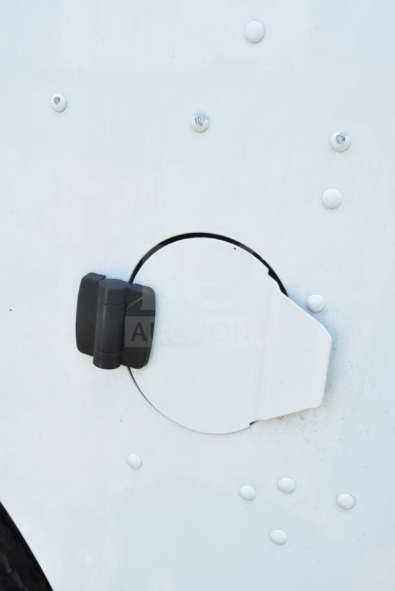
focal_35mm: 45
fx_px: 740
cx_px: 198
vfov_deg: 43.6
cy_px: 296
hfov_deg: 29.9
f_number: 11
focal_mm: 30
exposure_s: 1/500
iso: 1600
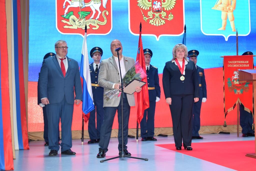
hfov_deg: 35.0
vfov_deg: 23.8
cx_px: 128
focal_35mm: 57
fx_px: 405
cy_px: 86
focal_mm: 38
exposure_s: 1/125
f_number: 5.6
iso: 800
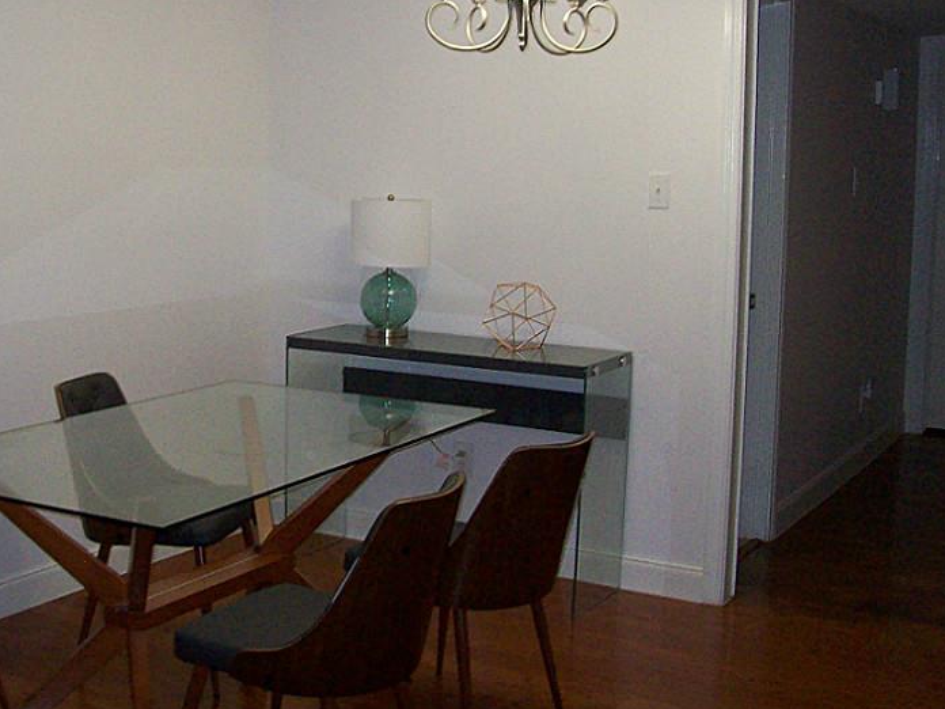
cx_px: 301
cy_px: 280
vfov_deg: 27.5
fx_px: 1447
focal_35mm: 53
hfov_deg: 35.7
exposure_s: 1/64
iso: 200
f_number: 2.7
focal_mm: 6
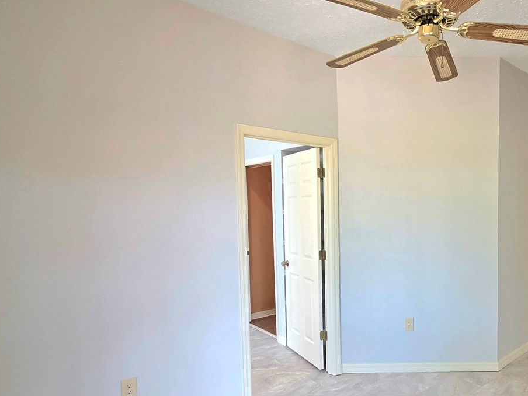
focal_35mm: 23
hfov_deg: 69.2
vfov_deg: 58.6
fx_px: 351
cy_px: 228
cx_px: 394
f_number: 1.9
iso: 200
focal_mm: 2.2
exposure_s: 1/120
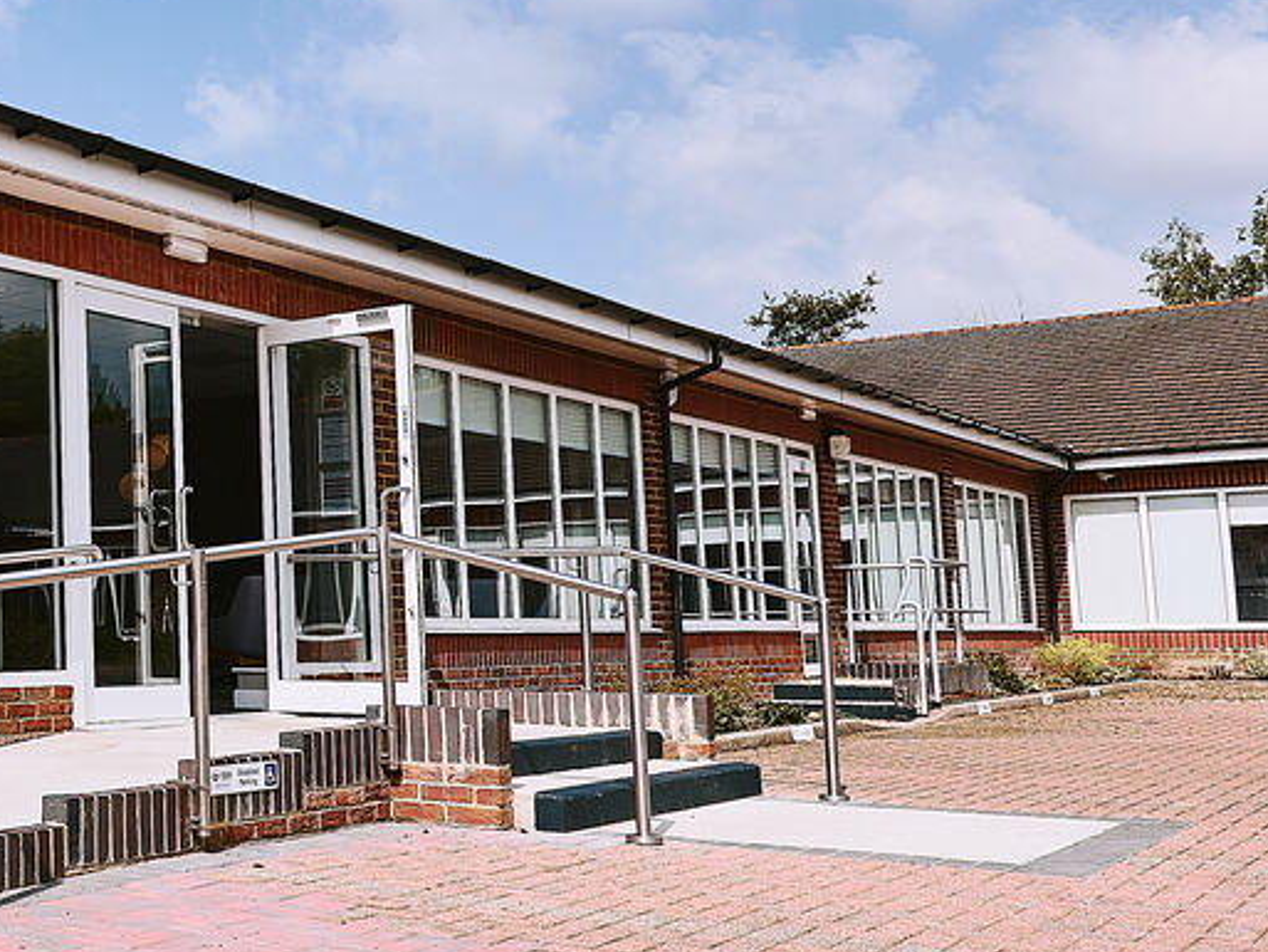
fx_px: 1649
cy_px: 467
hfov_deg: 33.9
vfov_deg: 32.2
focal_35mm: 45
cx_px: -260
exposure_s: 1/1000
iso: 100
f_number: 4
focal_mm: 16
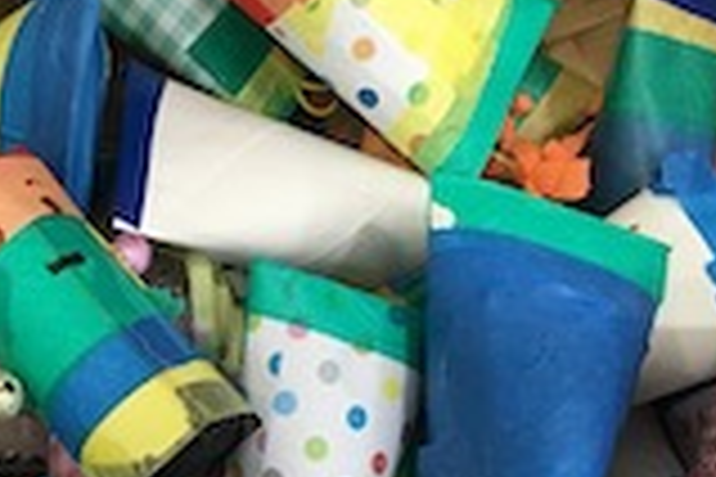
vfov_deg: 17.6
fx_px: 1511
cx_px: 207
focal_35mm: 76
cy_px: 468
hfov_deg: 26.4
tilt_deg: -75.2
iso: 100
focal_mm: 4.15
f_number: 2.2
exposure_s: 1/30
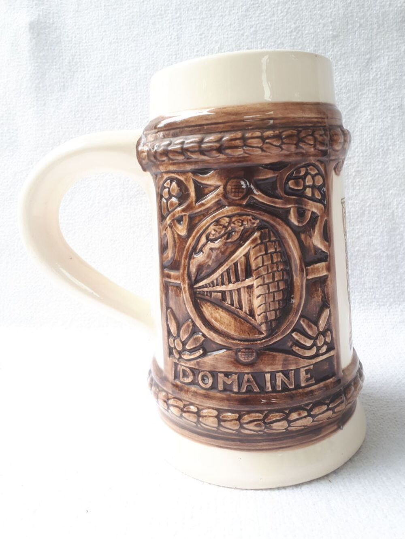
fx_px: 421
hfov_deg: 51.4
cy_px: 270
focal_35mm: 27
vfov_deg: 65.3
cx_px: 202
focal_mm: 3.6
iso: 80
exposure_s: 1/100
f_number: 1.9
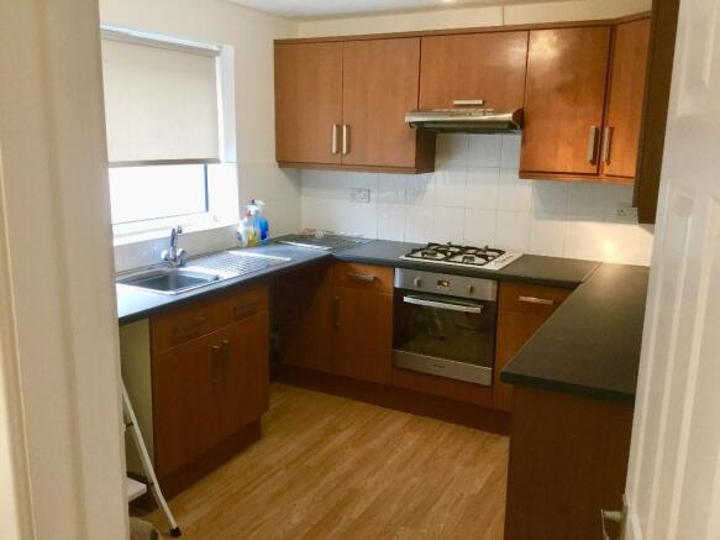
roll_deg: -2.5
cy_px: 270
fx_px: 645
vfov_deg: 45.4
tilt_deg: -14.6
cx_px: 360
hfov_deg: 58.4
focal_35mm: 31
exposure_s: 1/33
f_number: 2.4
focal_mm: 3.3
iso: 80
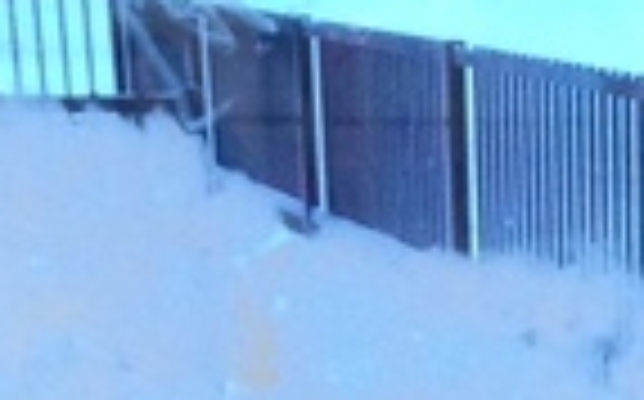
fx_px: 3226
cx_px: 770
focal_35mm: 184
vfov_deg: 5.9
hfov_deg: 11.2
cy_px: 1645
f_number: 2.4
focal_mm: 3.3
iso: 100
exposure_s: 1/33
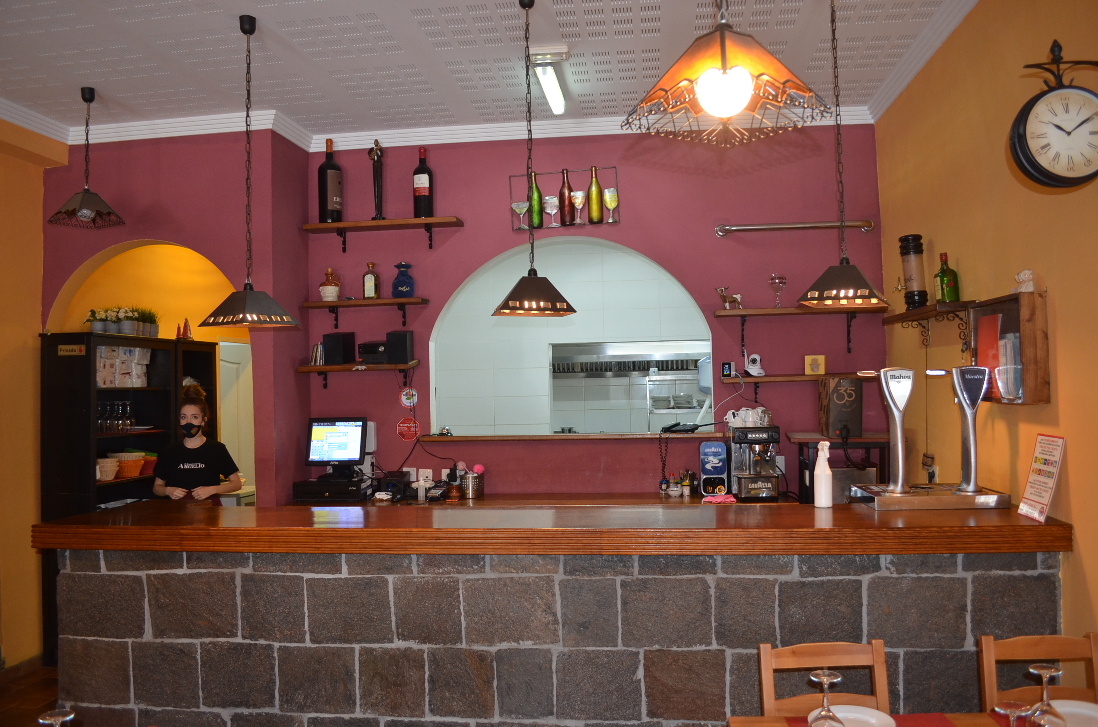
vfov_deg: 47.7
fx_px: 822
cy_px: 364
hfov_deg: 67.5
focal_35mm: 27
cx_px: 549
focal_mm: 18
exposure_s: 1/60
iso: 720
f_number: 3.5
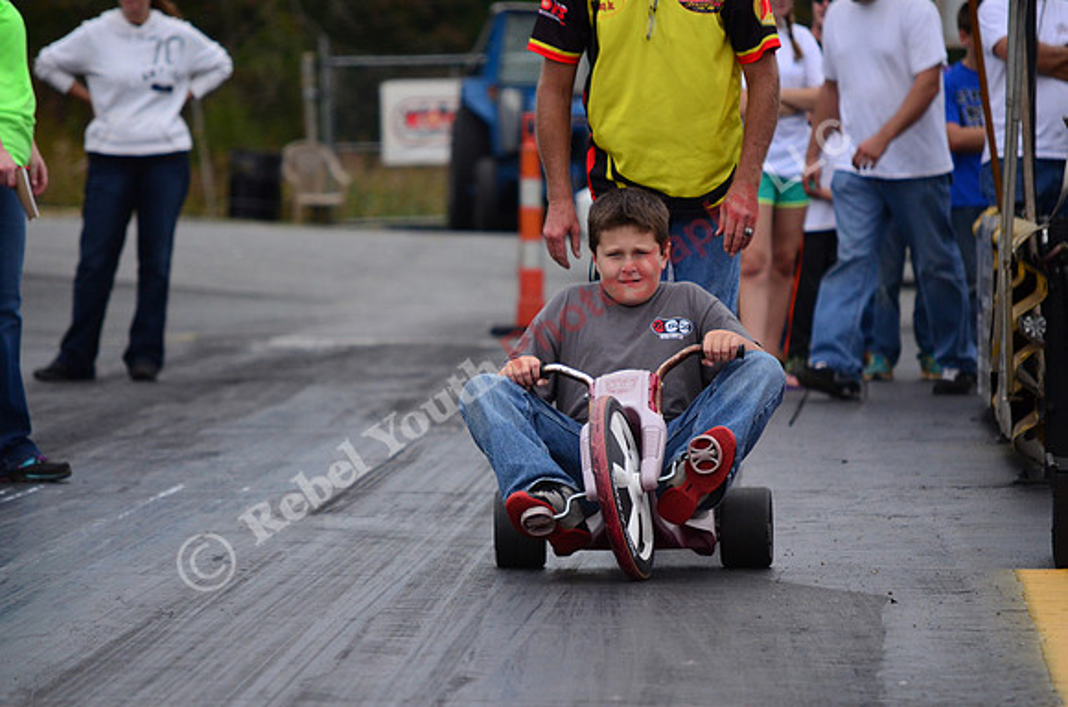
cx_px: 534
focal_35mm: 300
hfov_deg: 6.9
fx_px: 8880
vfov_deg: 4.6
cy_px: 354
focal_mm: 200
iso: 1000
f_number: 6.3
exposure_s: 1/2500
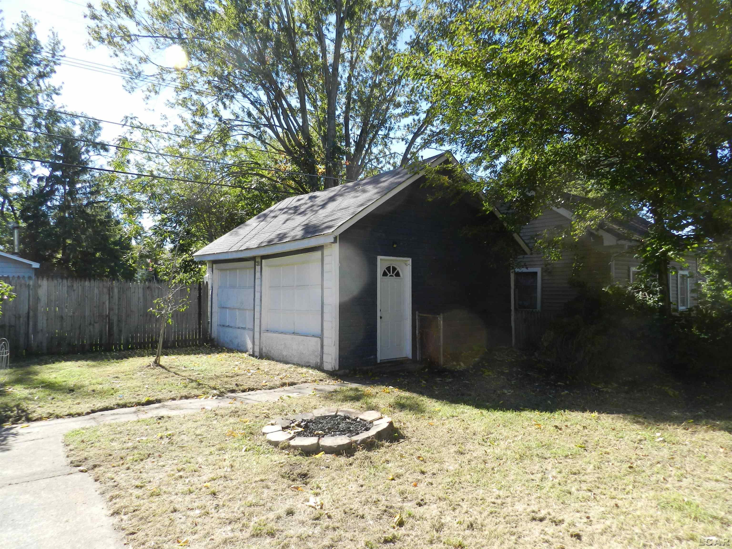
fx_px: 486
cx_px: 366
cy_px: 274
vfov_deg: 58.9
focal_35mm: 23
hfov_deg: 73.9
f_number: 3.4
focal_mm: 4
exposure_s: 1/500
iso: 160
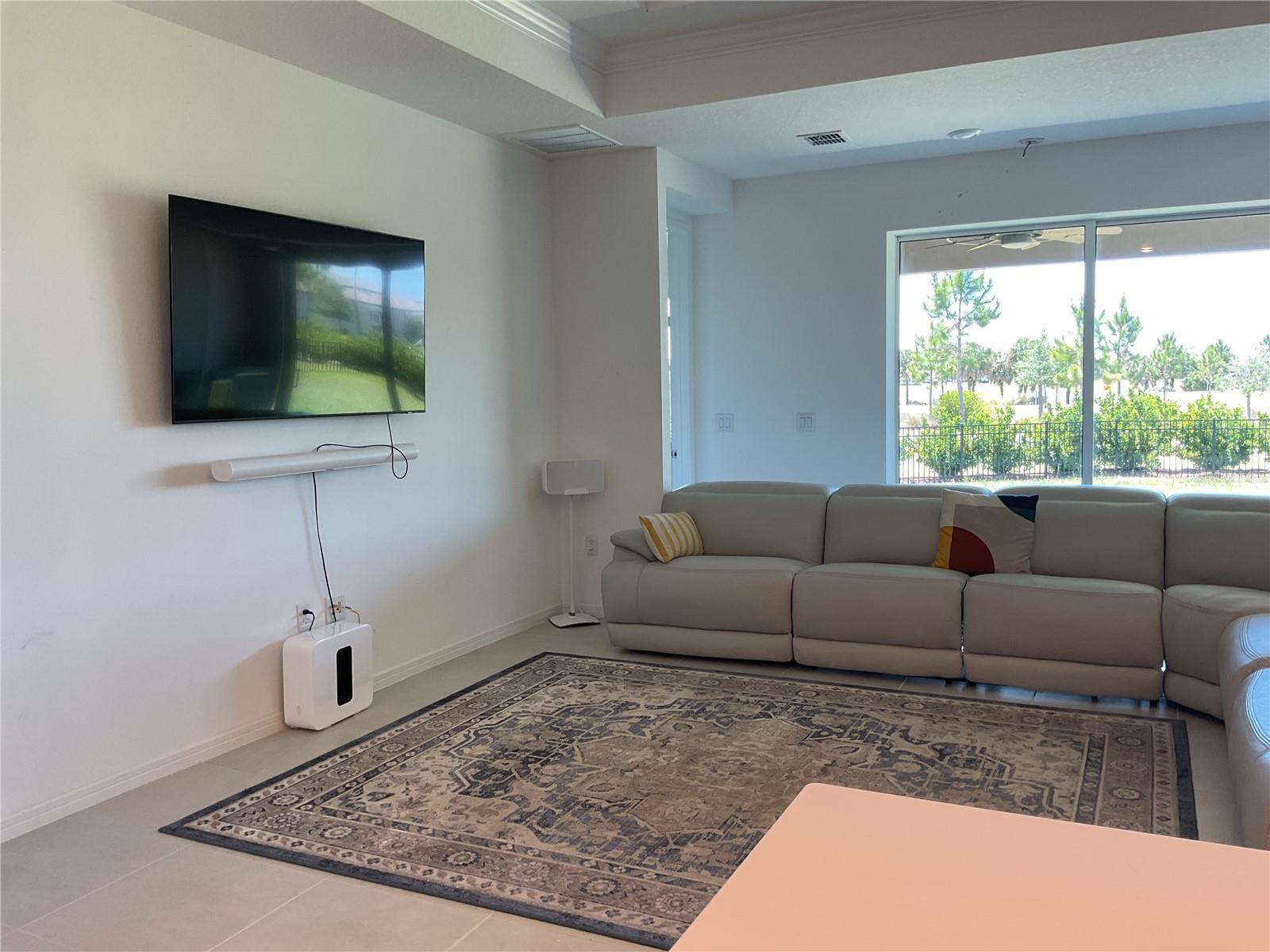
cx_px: 635
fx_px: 1064
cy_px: 476
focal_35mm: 29
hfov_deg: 61.7
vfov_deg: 48.2
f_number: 1.8
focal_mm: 3
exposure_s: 1/60
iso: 32
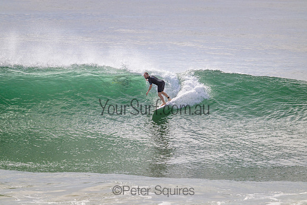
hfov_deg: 4.9
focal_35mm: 420
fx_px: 3582
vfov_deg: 3.3
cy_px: 102
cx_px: 154
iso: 450
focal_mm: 420
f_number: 11
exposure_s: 1/2000
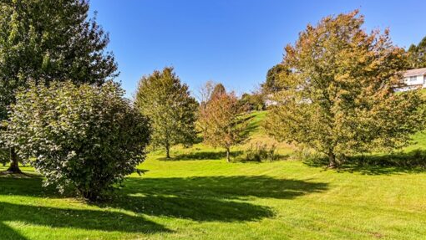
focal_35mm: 23
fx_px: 260
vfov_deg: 49.1
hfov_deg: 77.6
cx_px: 166
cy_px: 149
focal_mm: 14
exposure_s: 1/160
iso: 100
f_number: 8
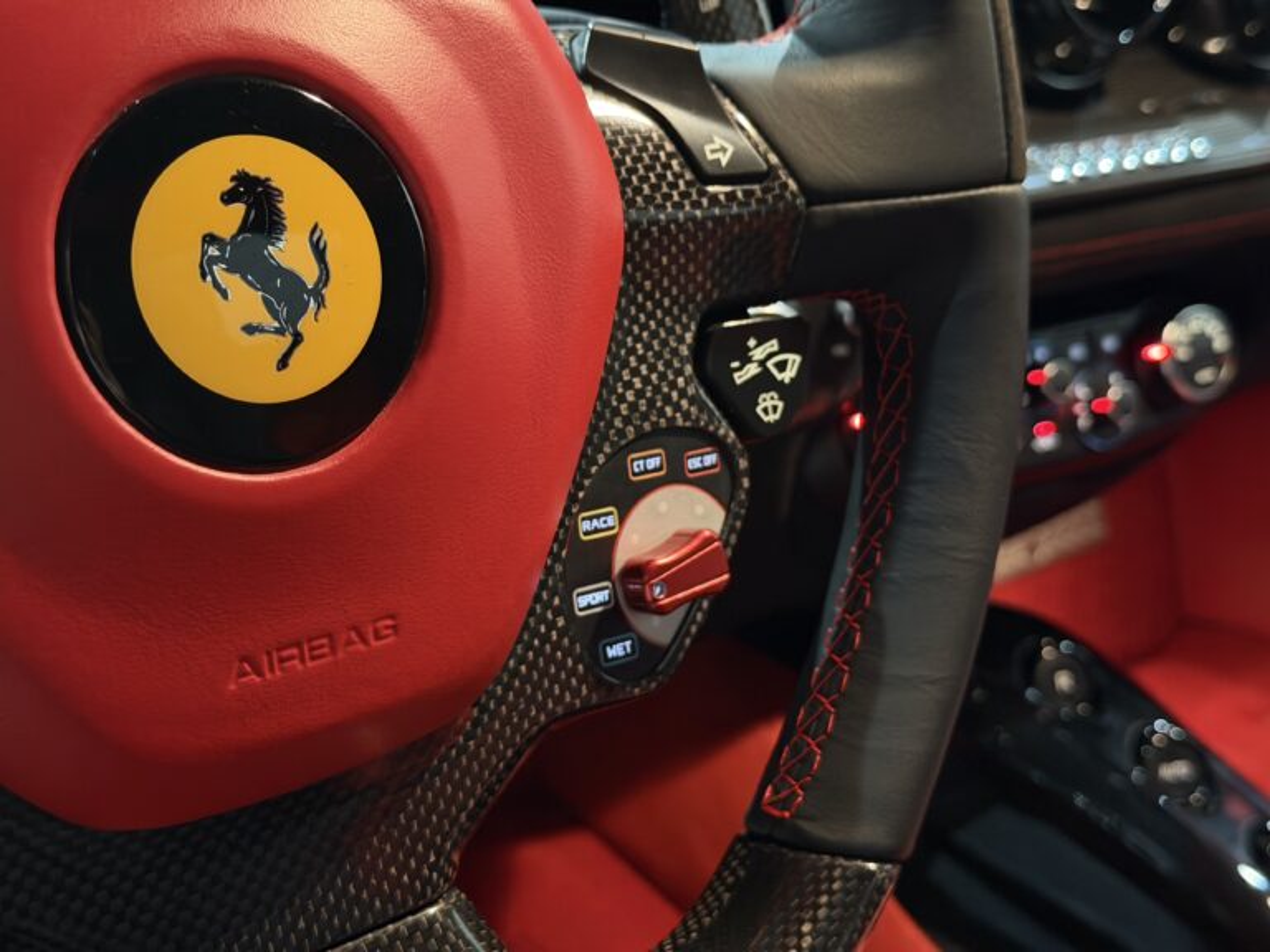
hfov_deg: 39.7
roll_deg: +1.2
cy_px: 476
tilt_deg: -20.2
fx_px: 1761
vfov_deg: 30.3
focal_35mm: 48
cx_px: 635
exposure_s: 1/18
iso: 640
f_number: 1.78
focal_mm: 6.76
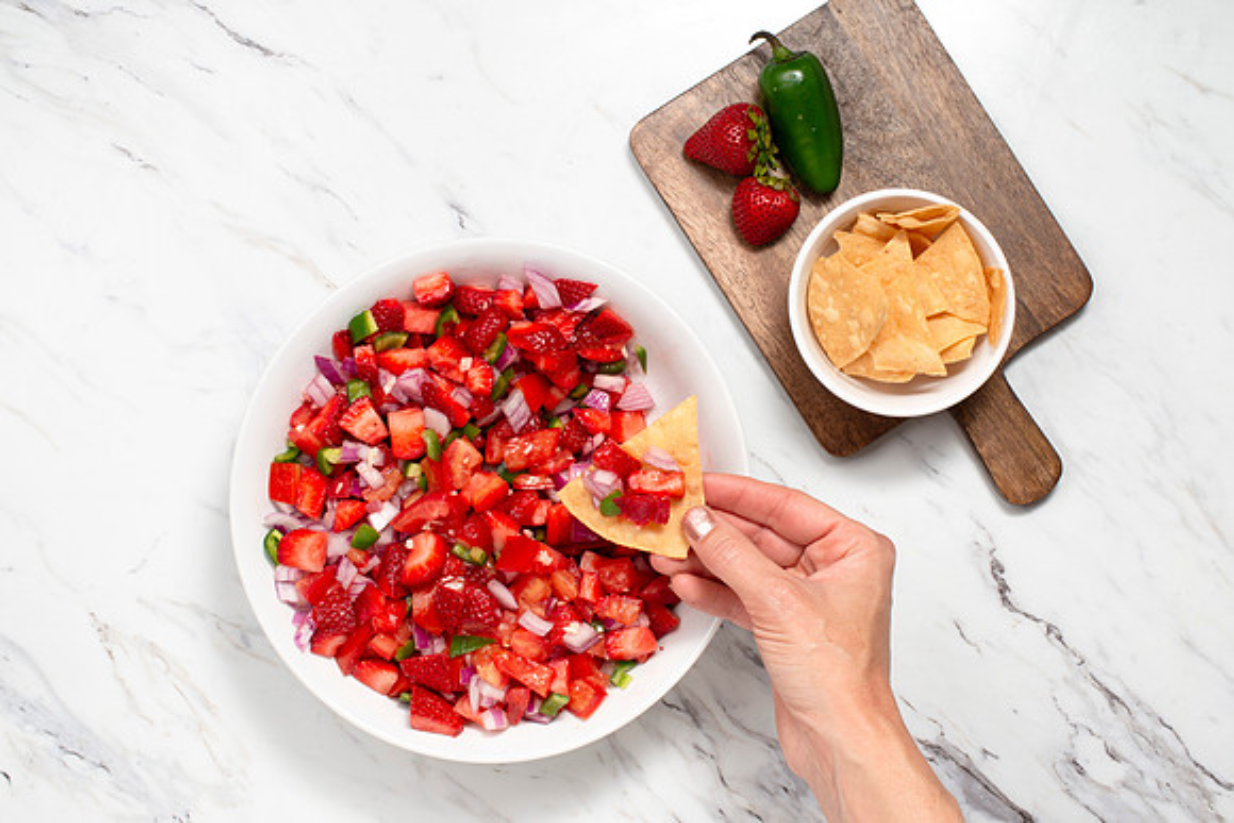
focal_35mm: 56
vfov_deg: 24.2
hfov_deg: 35.6
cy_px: 363
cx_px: 606
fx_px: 1920
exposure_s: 1/200
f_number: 10
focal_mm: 50
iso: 250
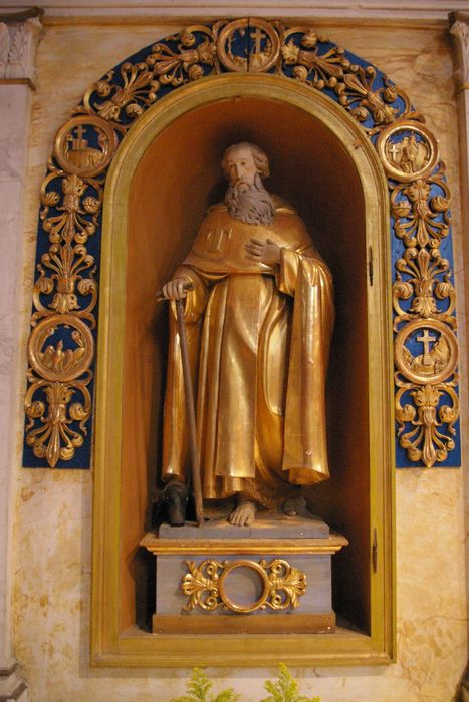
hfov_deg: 43.6
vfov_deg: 61.9
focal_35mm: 30
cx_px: 234
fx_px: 586
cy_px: 351
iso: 3200
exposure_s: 1/30
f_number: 4
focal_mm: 20
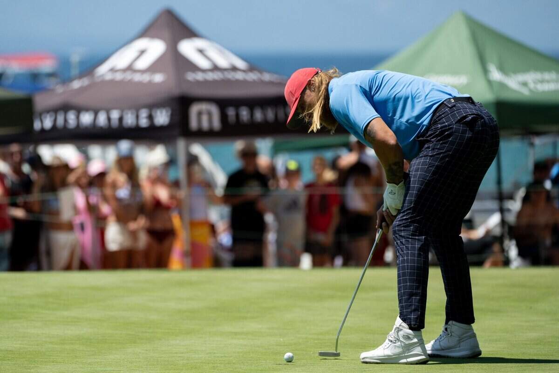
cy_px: 186
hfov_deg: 7.9
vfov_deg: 5.3
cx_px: 280
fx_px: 4037
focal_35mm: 260
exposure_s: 1/3200
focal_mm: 260
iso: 400
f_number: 4
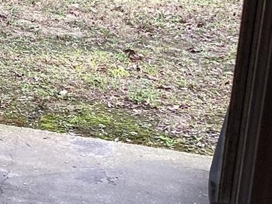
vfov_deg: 11.2
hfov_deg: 13.1
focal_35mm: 130
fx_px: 1021
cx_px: -276
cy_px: -32
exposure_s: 1/120
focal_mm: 3.3
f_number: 2.4
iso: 25
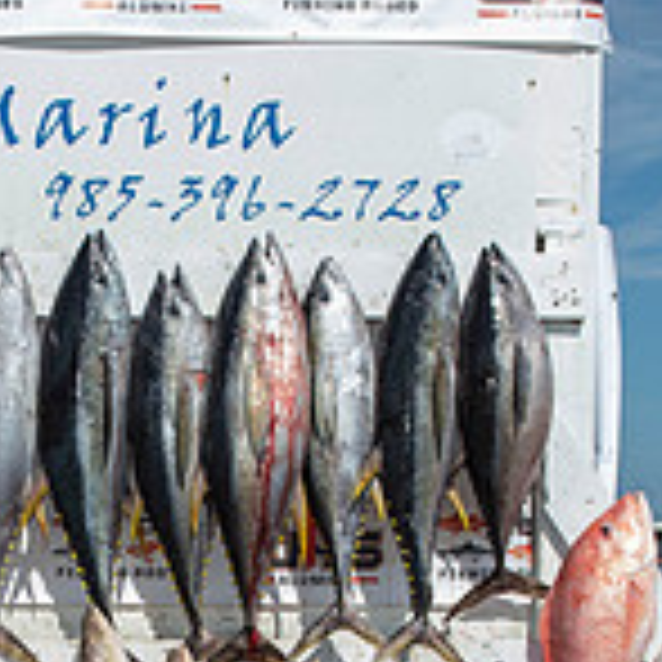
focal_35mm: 98
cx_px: 71
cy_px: 757
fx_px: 2120
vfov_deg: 17.1
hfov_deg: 17.5
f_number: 9
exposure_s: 1/200
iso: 50
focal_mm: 29
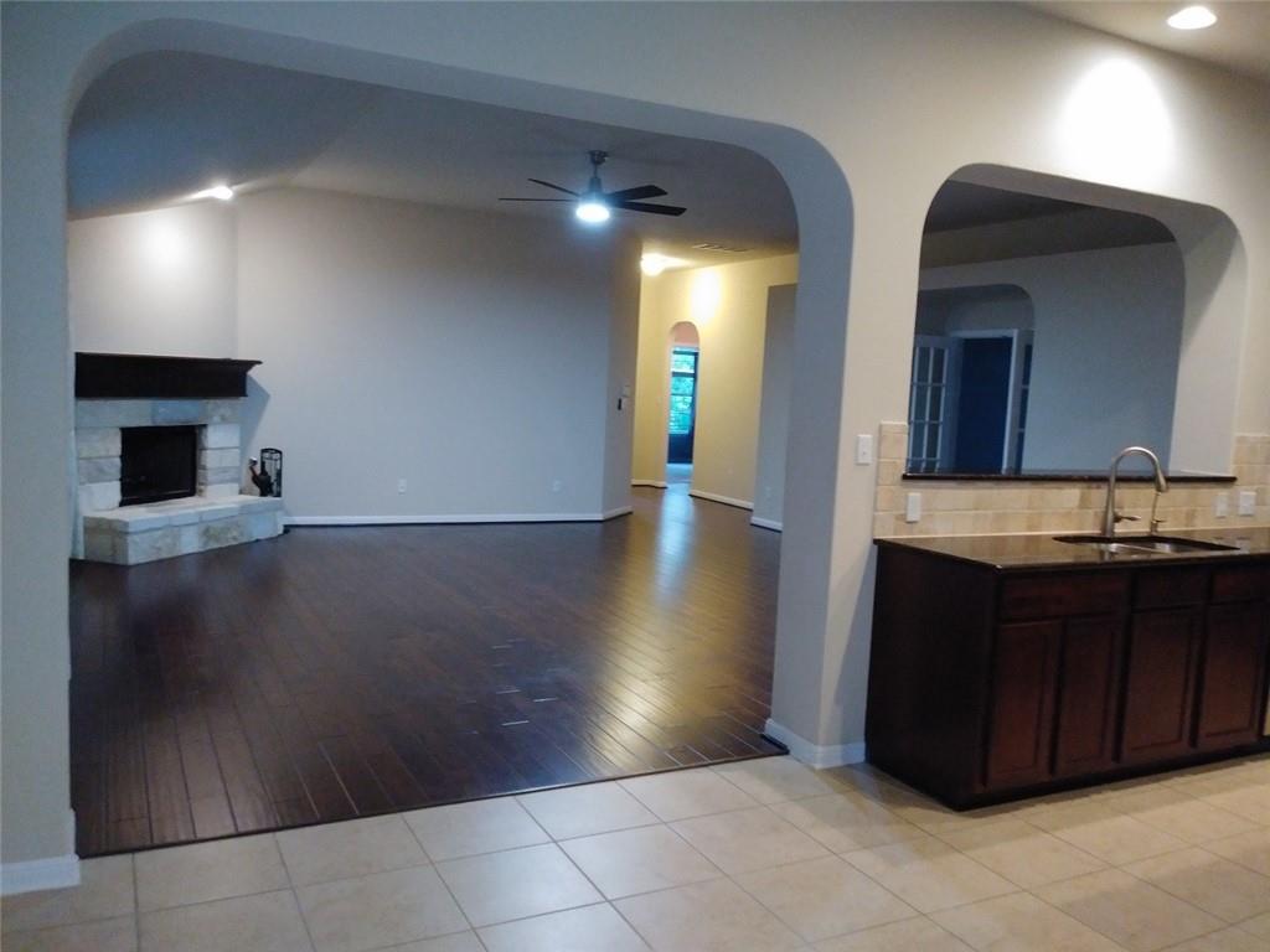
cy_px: 476
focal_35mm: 28
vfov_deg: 49.7
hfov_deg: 63.4
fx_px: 1027
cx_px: 635
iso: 950
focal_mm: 3.7
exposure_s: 1/15
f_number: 2.2
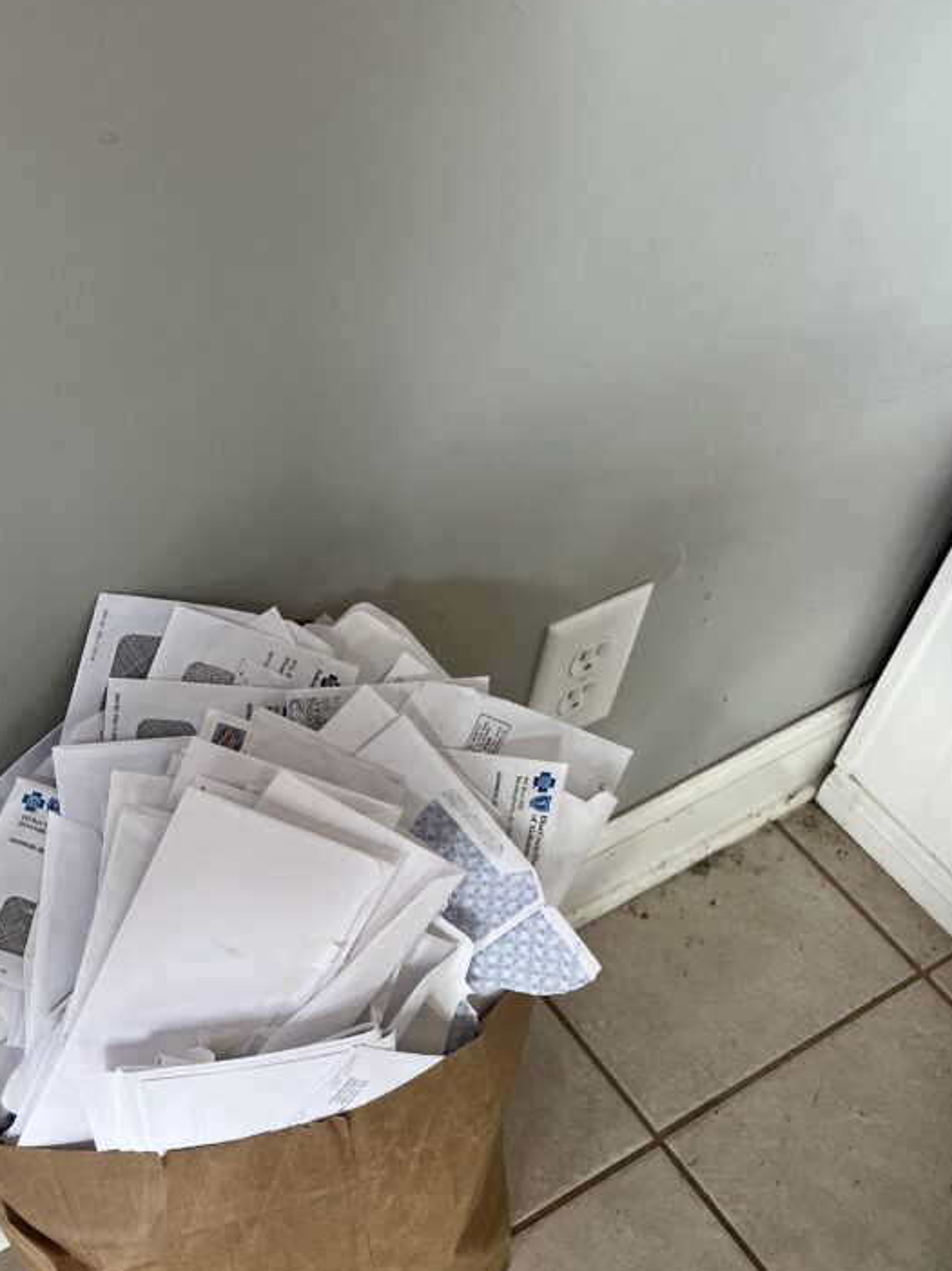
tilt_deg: -55.9
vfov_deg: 48.0
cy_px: 876
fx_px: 1395
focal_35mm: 38
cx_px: 341
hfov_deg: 37.4
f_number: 1.6
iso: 100
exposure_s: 1/120
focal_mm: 5.1
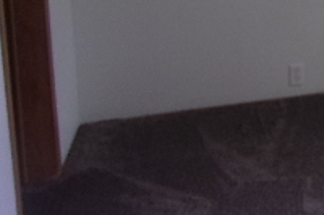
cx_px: 509
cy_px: -126
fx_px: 719
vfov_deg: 15.5
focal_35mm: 80
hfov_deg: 20.9
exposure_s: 1/34
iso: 84
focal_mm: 4.3
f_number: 3.3
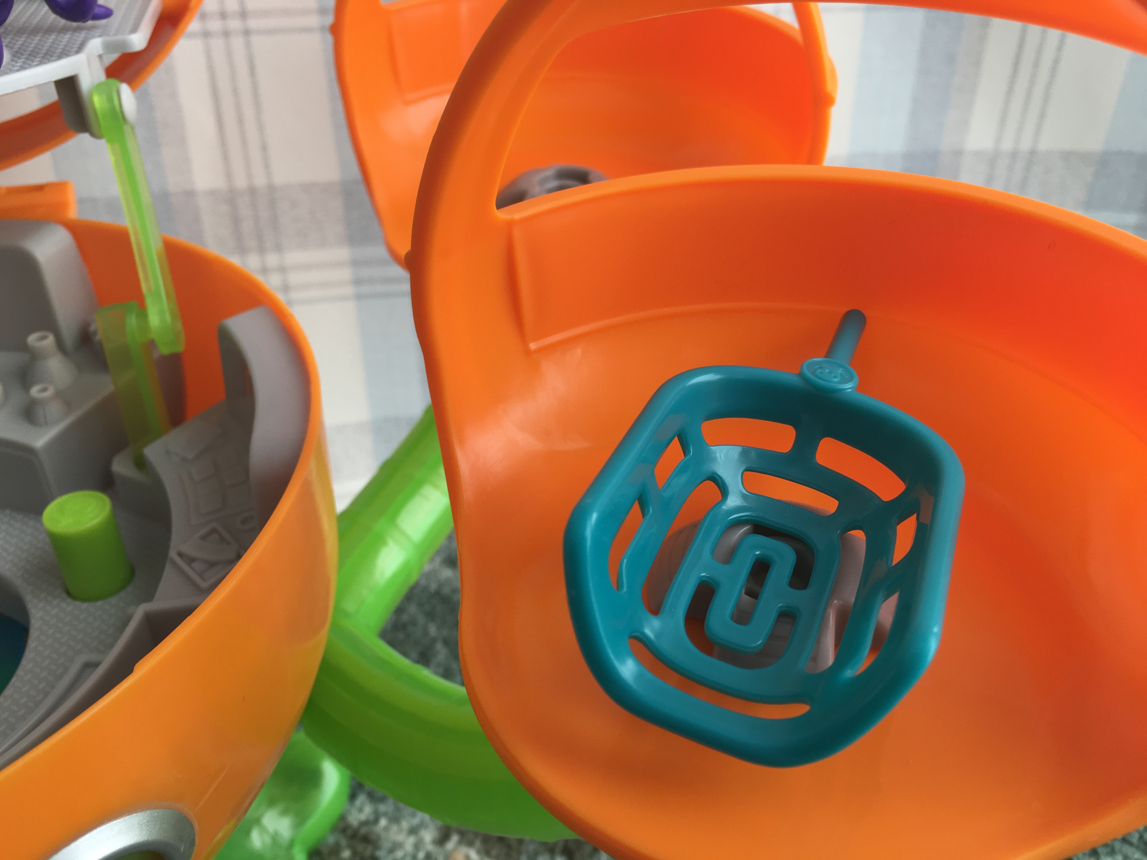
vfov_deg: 48.2
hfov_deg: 61.7
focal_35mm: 29
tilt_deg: -35.0
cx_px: 574
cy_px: 430
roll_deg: -0.7
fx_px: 961
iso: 25
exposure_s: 1/100
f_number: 2.2
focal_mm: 4.15
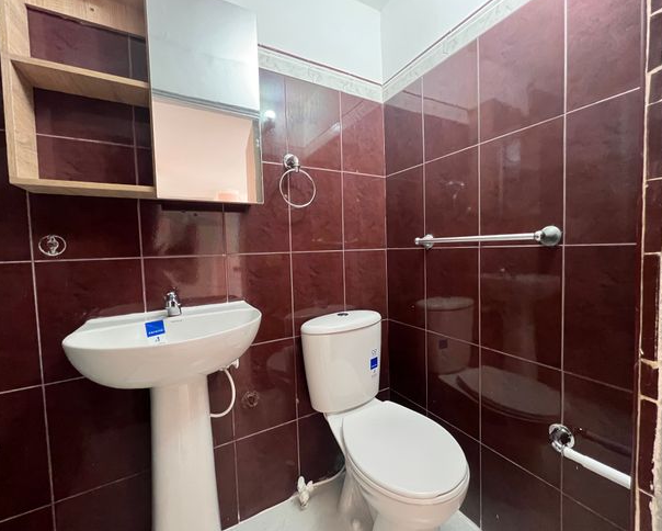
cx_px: 343
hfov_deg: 100.6
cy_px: 262
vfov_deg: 88.0
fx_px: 274
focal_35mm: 14
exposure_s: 1/60
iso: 800
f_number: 1.8
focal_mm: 1.57
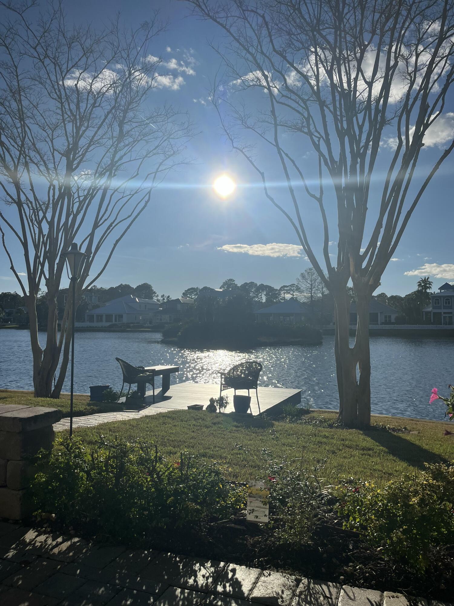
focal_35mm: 26
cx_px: 227
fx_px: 455
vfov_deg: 67.3
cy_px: 303
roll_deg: -1.9
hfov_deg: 53.1
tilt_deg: +3.3
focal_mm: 5.1
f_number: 1.6
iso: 50
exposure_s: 1/17241
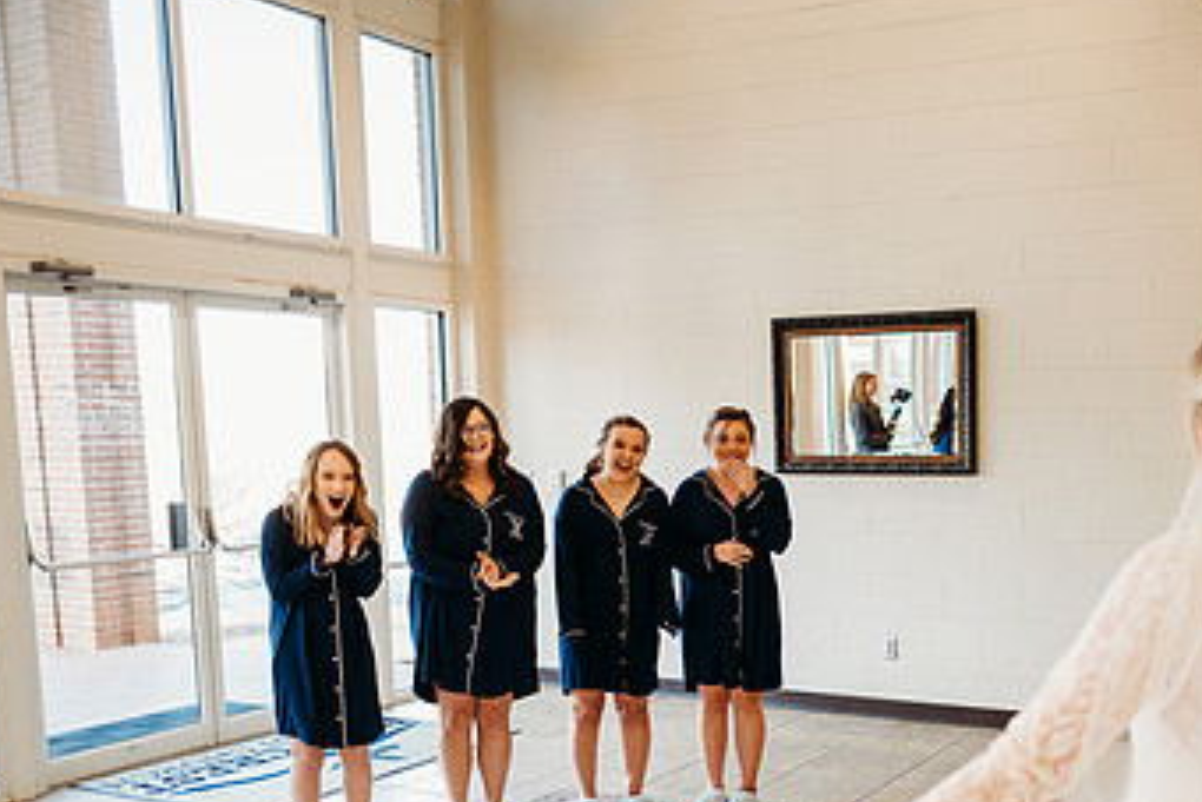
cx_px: 806
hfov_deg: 46.6
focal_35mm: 41
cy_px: 606
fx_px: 1369
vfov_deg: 32.0
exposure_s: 1/160
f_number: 1.8
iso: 400
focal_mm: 24
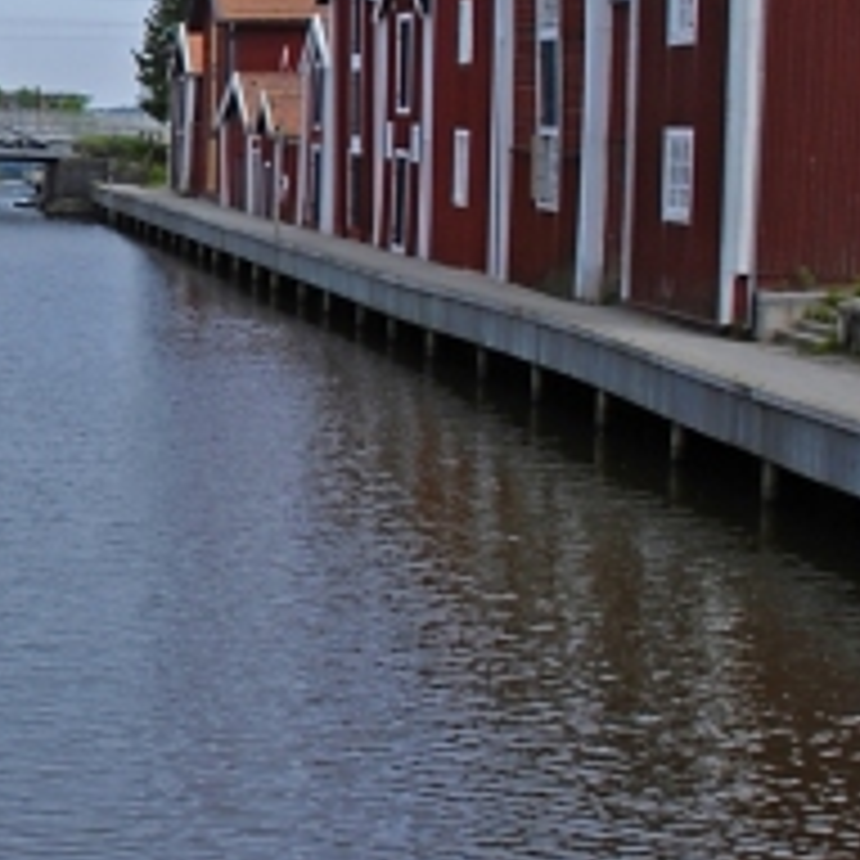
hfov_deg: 16.5
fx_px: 2698
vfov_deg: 18.0
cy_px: 187
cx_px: -432
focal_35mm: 96
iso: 100
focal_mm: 18
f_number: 10
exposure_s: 1/100
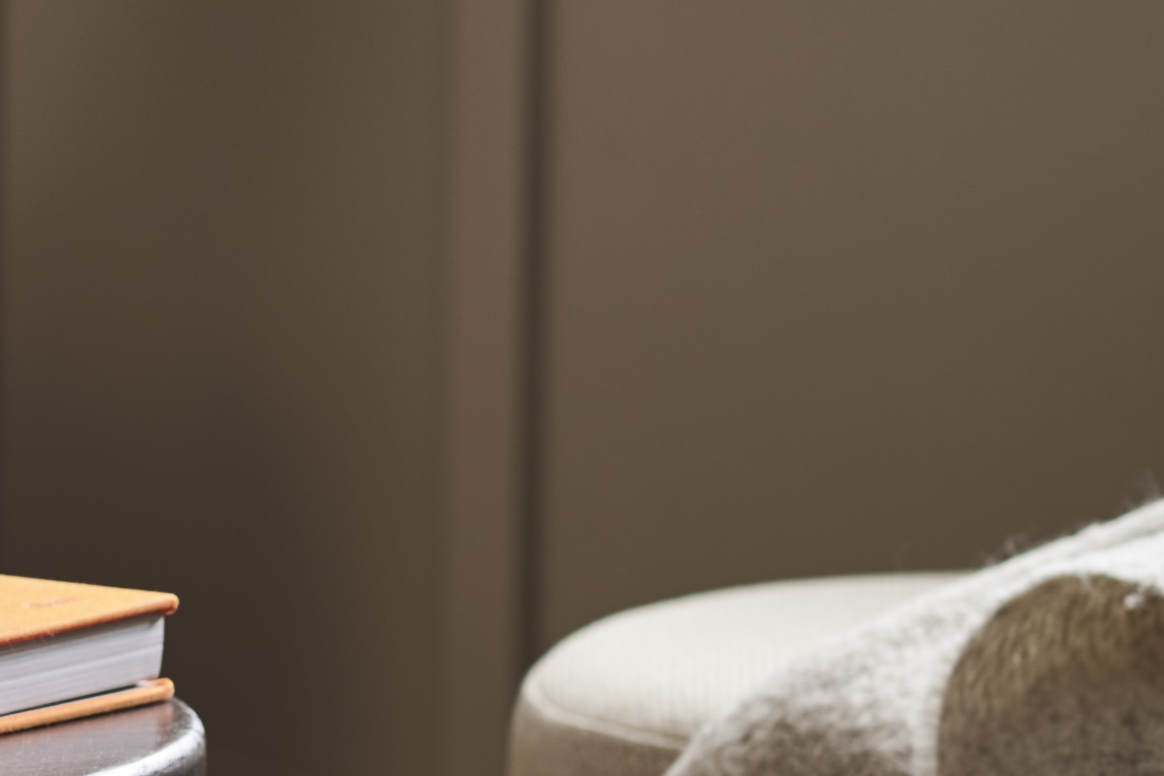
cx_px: -1000
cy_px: 45
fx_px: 10539
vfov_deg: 4.2
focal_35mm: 326
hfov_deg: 6.2
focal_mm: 85
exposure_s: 1/2.5
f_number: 3.5
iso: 100
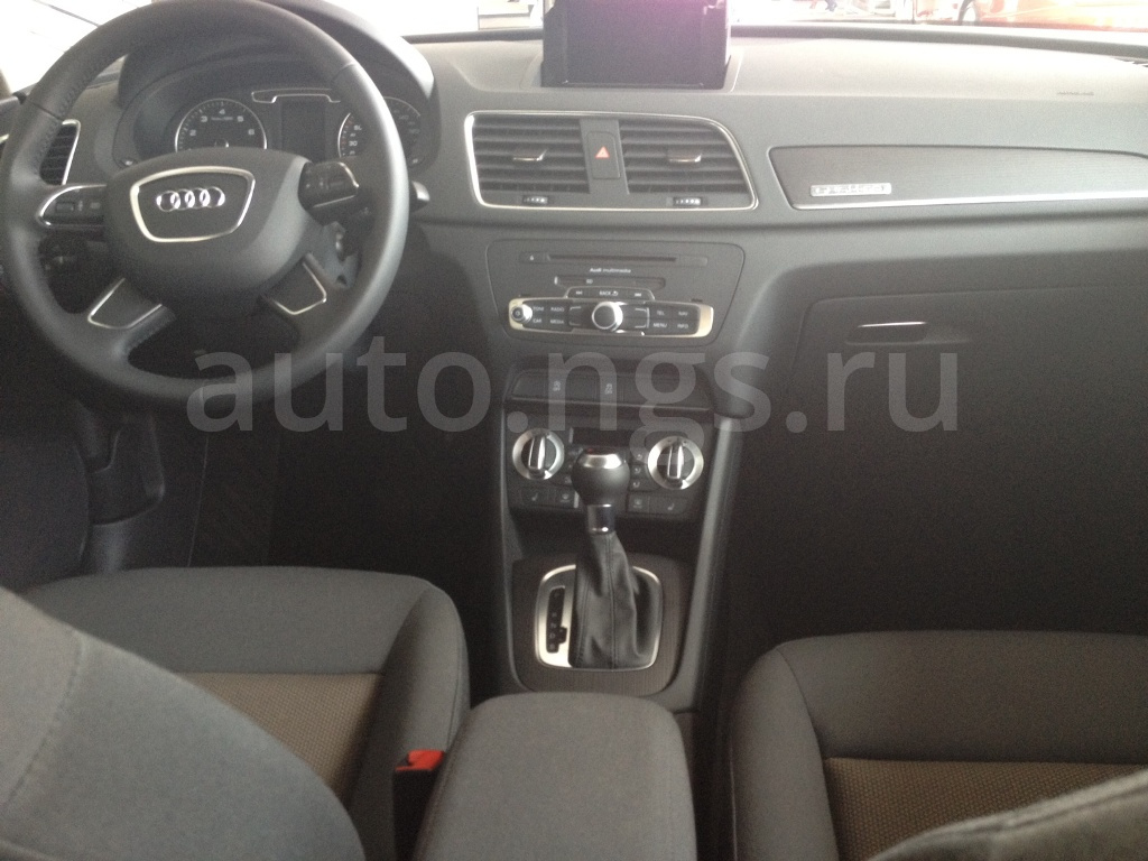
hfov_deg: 52.6
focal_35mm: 35
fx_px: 1161
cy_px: 430
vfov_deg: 40.7
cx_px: 574
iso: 160
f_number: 2.4
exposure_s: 1/20
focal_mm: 4.28
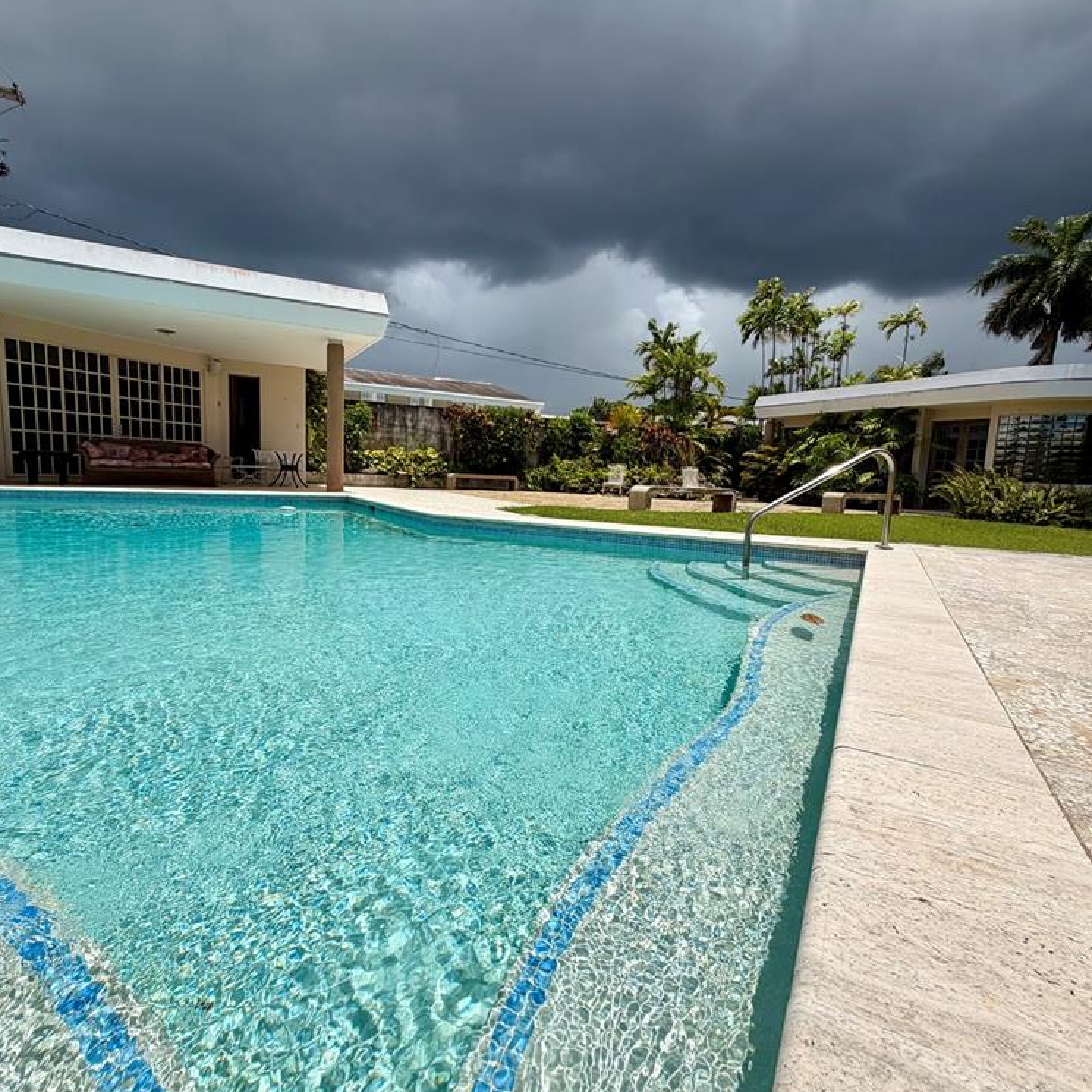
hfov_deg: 83.9
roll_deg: -2.6
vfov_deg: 84.0
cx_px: 531
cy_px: 545
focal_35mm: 17
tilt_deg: -6.4
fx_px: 607
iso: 20
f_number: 2.2
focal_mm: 2.22
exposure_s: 1/2237
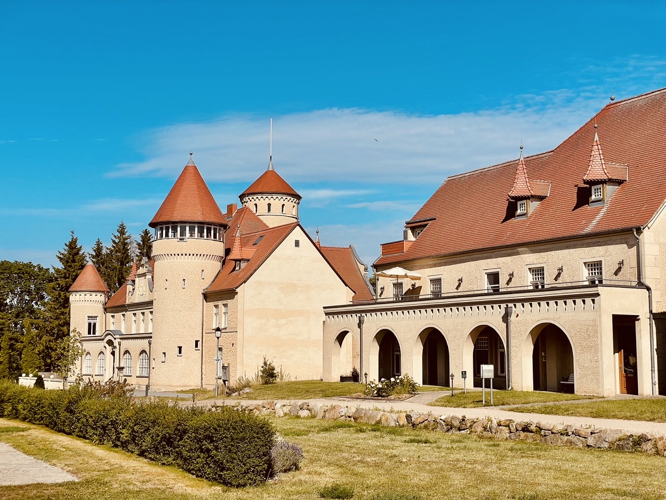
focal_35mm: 52
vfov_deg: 28.0
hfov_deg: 36.8
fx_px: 1000
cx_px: 333
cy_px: 250
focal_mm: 6
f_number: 2
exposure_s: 1/2817
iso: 25
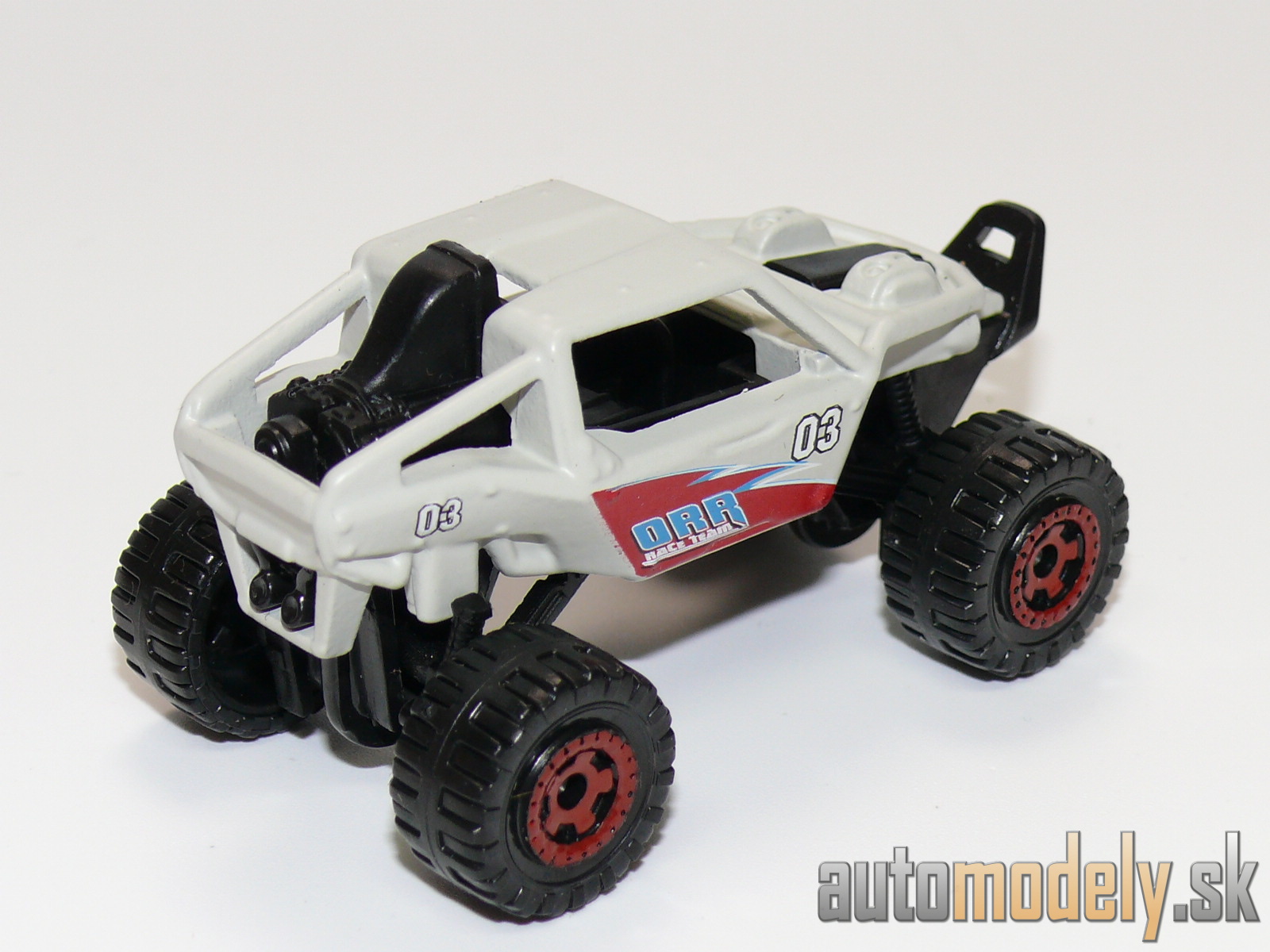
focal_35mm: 112
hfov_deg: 17.6
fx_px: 4109
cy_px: 476
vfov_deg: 13.2
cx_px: 635
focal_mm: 14.2
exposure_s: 1/30
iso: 100
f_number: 4
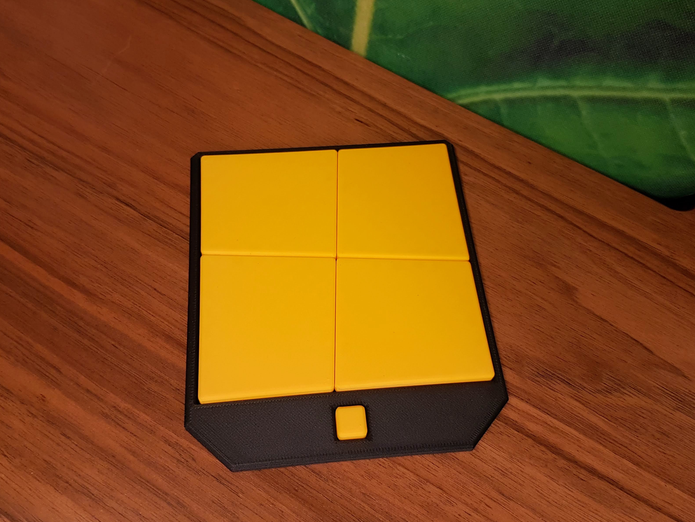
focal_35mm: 33
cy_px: 228
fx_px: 663
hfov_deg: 55.4
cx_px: 347
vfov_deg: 42.9
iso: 100
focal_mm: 4.2
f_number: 1.7
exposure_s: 1/50
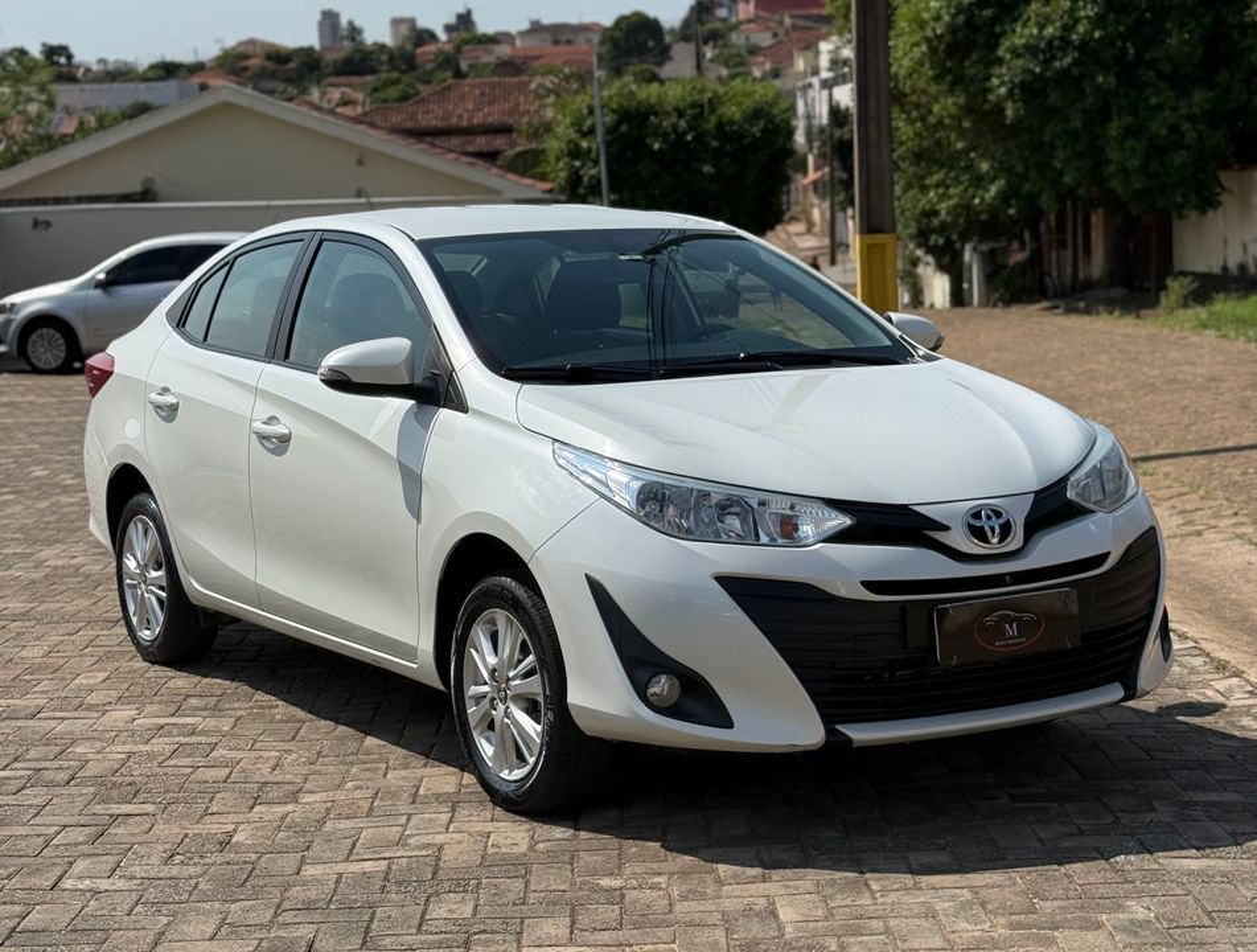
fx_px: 1749
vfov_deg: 30.4
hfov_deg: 39.5
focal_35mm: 48
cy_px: 476
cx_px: 628
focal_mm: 6.76
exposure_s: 1/8772
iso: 64
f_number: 1.78
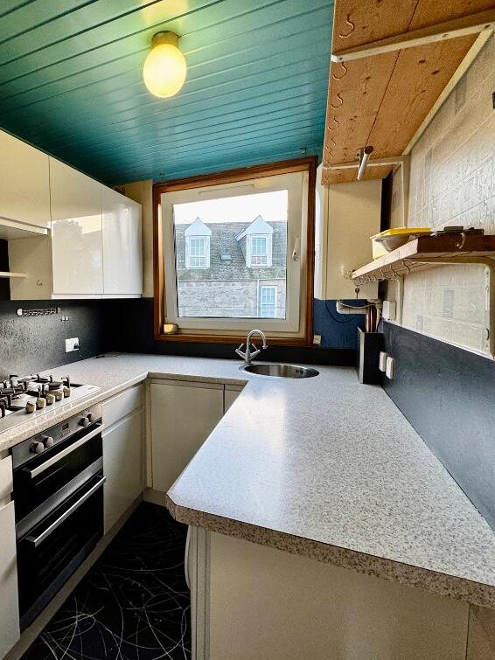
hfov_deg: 65.1
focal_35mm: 19
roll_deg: +1.3
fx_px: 362
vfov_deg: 84.7
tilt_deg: -4.4
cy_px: 330
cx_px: 133
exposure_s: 1/100
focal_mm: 2.22
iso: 160
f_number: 2.2
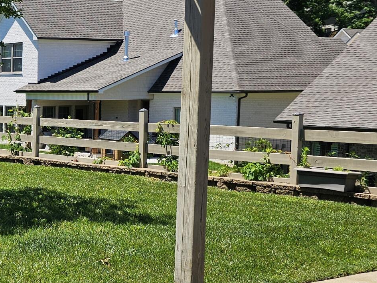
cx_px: -172
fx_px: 795
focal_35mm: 73
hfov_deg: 22.4
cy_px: 156
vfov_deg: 20.2
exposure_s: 1/697
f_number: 1.7
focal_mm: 6.3
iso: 10
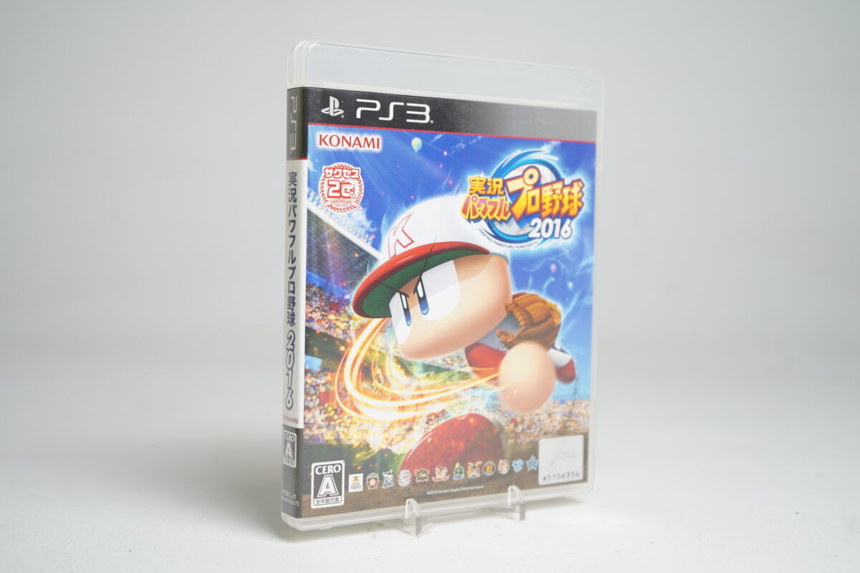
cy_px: 286
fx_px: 1147
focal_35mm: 48
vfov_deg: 28.1
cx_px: 430
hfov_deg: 41.1
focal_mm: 48
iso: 160
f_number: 4.5
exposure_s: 1/40
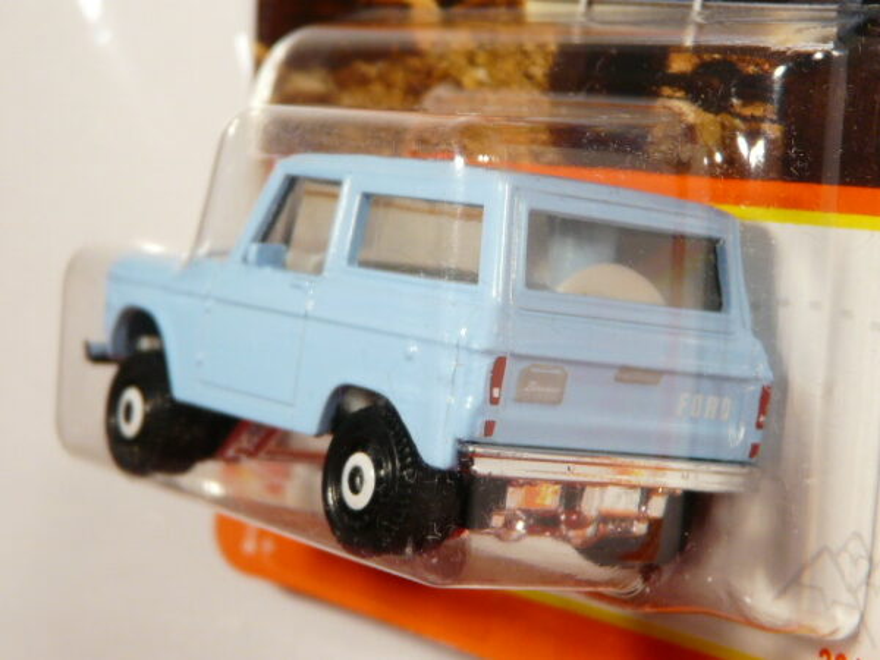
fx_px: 2263
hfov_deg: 22.0
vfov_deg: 16.6
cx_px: 440
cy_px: 330
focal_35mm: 89
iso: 100
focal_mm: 9.2
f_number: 3.2
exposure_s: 1/50
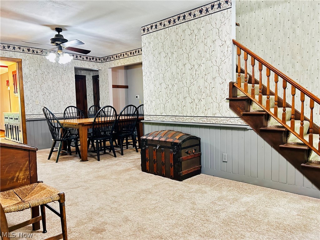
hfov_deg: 67.3
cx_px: 160
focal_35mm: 26
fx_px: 240
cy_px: 120
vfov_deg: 53.1
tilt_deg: -4.3
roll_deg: +1.9
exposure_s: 1/40
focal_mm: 5.7
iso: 640
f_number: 1.5
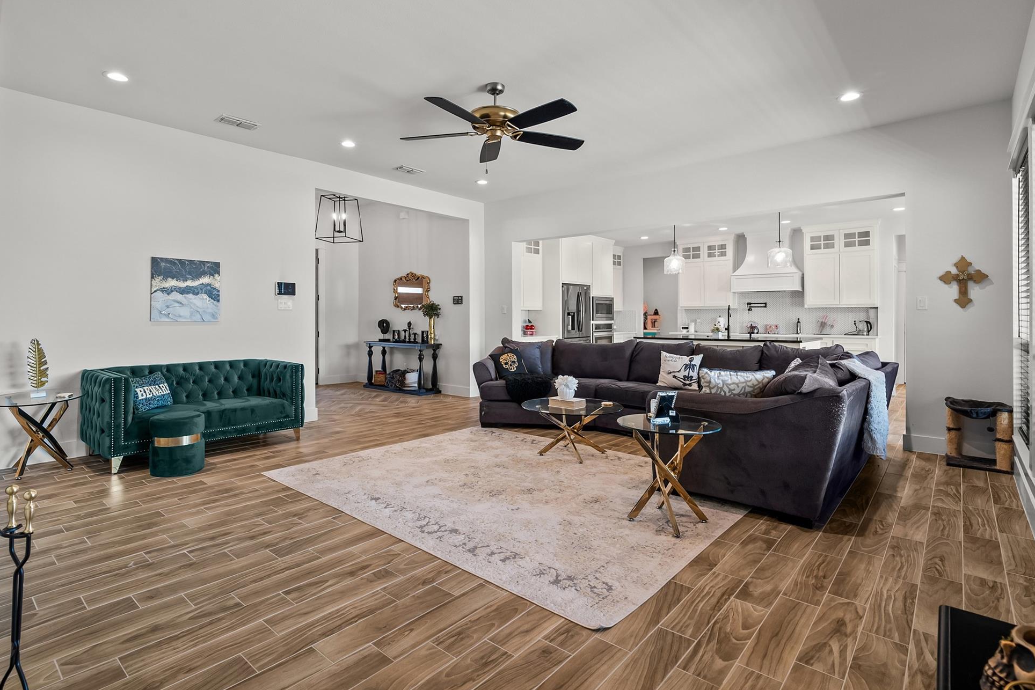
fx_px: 489
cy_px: 329
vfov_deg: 70.4
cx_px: 495
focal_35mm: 17
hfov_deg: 93.2
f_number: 8
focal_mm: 16
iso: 640
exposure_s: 1/1.25
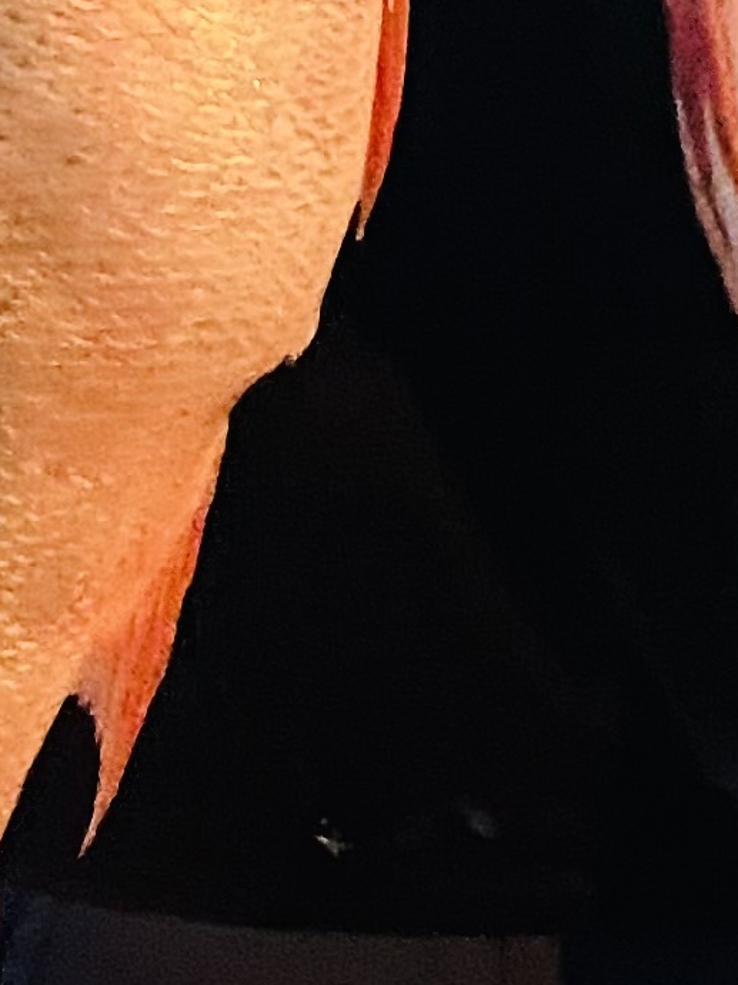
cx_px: 313
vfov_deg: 13.0
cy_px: 567
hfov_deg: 9.8
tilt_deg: -21.6
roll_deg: -0.9
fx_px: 4323
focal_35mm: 152
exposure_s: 1/17
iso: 800
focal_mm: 4.25
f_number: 1.8
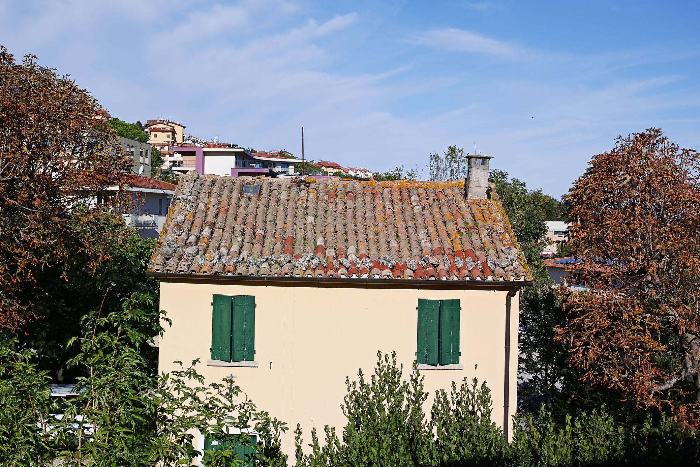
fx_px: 1011
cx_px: 322
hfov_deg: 38.2
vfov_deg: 26.0
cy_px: 241
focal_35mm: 52
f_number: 5.6
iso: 100
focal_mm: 30
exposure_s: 1/800
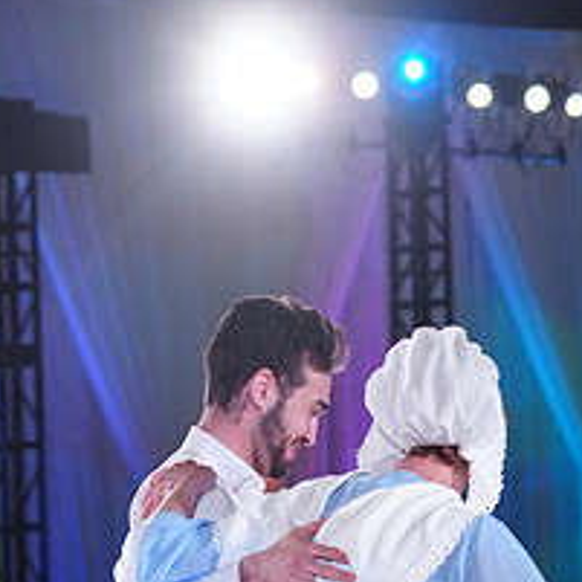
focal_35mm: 209
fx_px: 3976
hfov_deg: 8.4
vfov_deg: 8.3
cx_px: 456
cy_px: 756
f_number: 4
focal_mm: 85
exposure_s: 1/400
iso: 2000
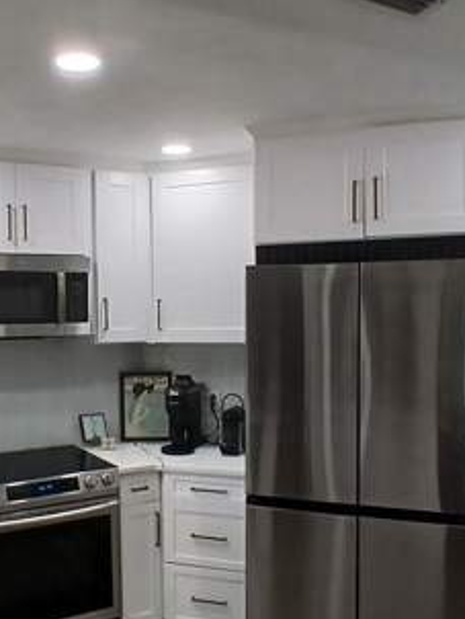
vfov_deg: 51.2
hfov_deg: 38.6
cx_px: 113
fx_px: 644
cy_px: 344
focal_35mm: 36
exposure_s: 1/60
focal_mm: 1.4
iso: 100
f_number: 2.2
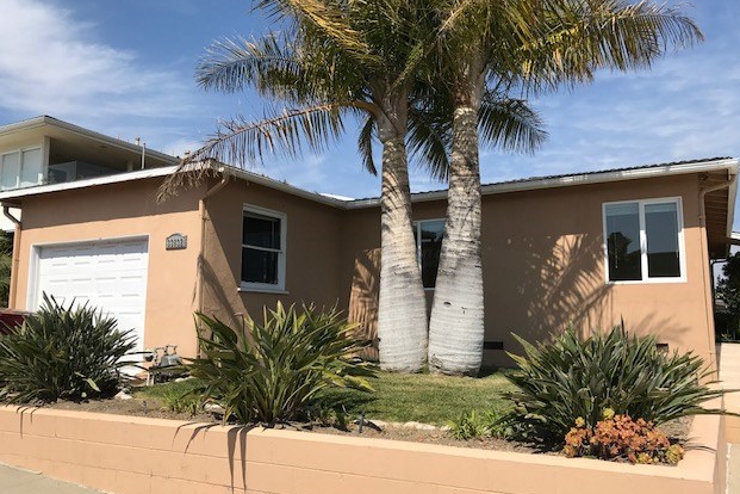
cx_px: 373
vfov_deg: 43.6
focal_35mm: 30
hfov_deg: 61.9
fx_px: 617
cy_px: 249
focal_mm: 3.99
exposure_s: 1/2907
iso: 20
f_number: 1.8
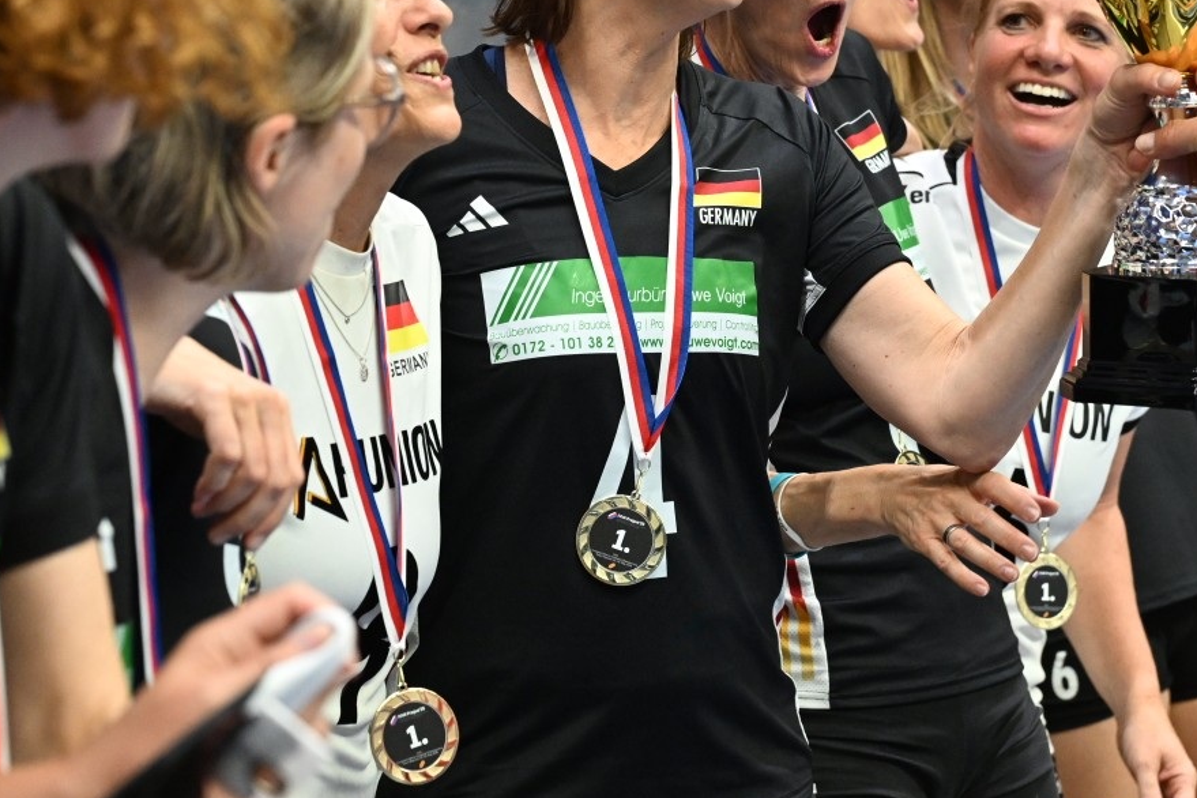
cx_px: 880
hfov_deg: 15.8
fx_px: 4289
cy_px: 154
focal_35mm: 129
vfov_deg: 10.6
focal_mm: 70
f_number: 4
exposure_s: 1/500
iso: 4000
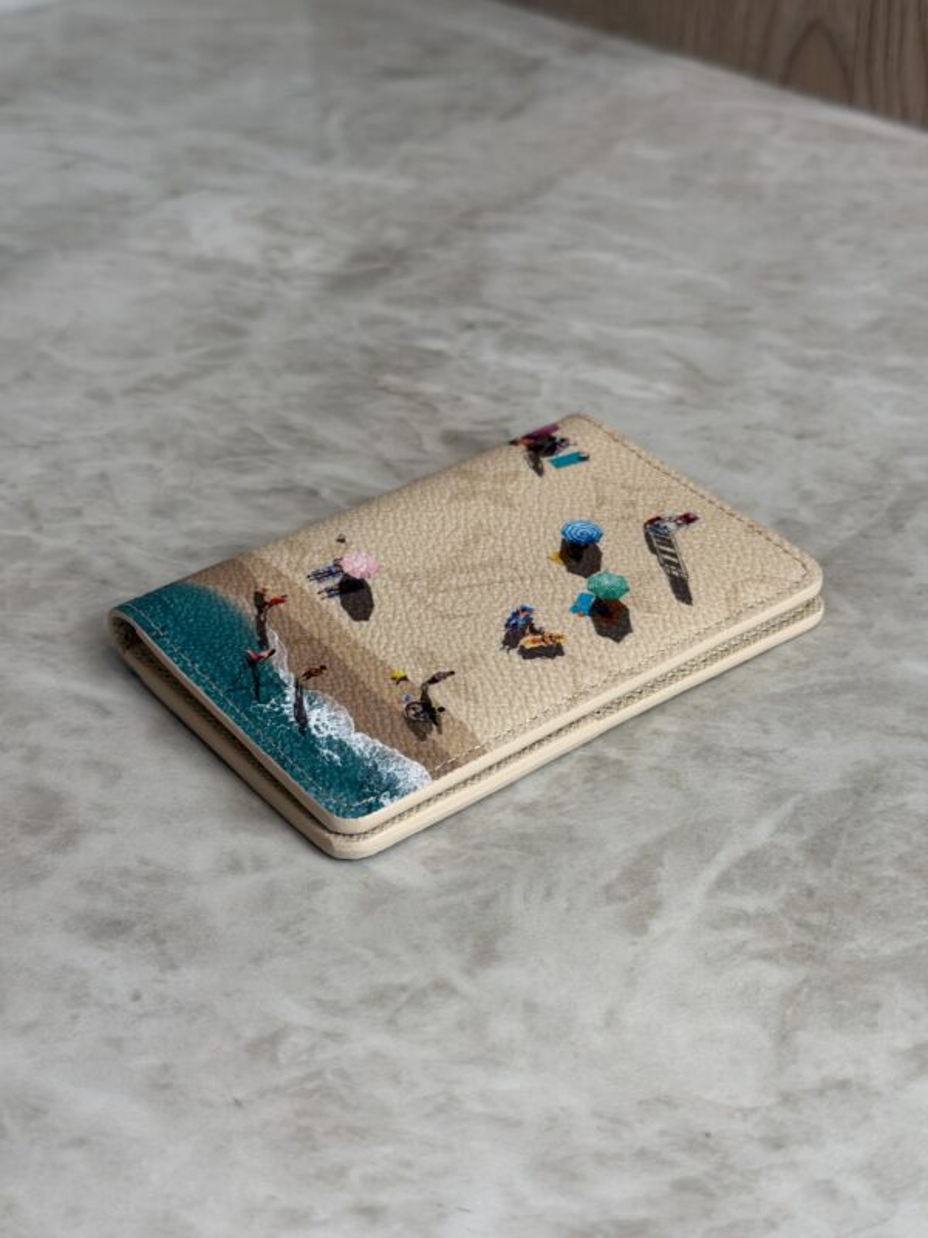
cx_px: 464
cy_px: 619
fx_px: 1716
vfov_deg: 39.7
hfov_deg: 30.3
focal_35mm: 48
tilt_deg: -35.3
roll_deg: +2.1
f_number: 1.78
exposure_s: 1/143
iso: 50
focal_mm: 6.76
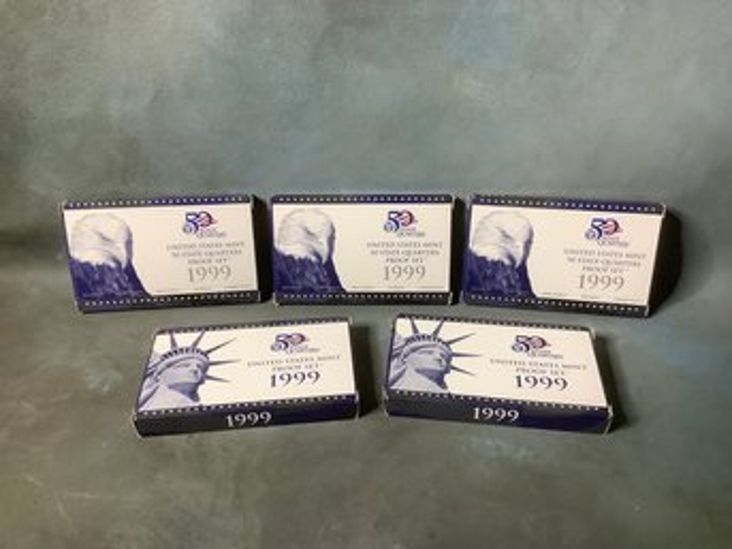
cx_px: 366
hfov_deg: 58.4
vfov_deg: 45.4
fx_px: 655
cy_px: 274
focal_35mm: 31
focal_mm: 3.3
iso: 200
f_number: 2.4
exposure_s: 1/60
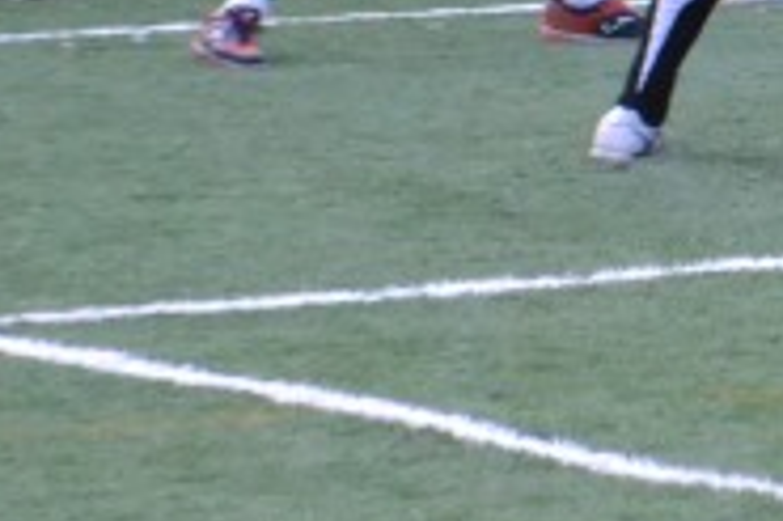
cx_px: 1274
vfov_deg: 4.8
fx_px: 6187
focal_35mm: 285
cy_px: -218
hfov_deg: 7.1
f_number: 5.6
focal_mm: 55
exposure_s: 1/400
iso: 3200
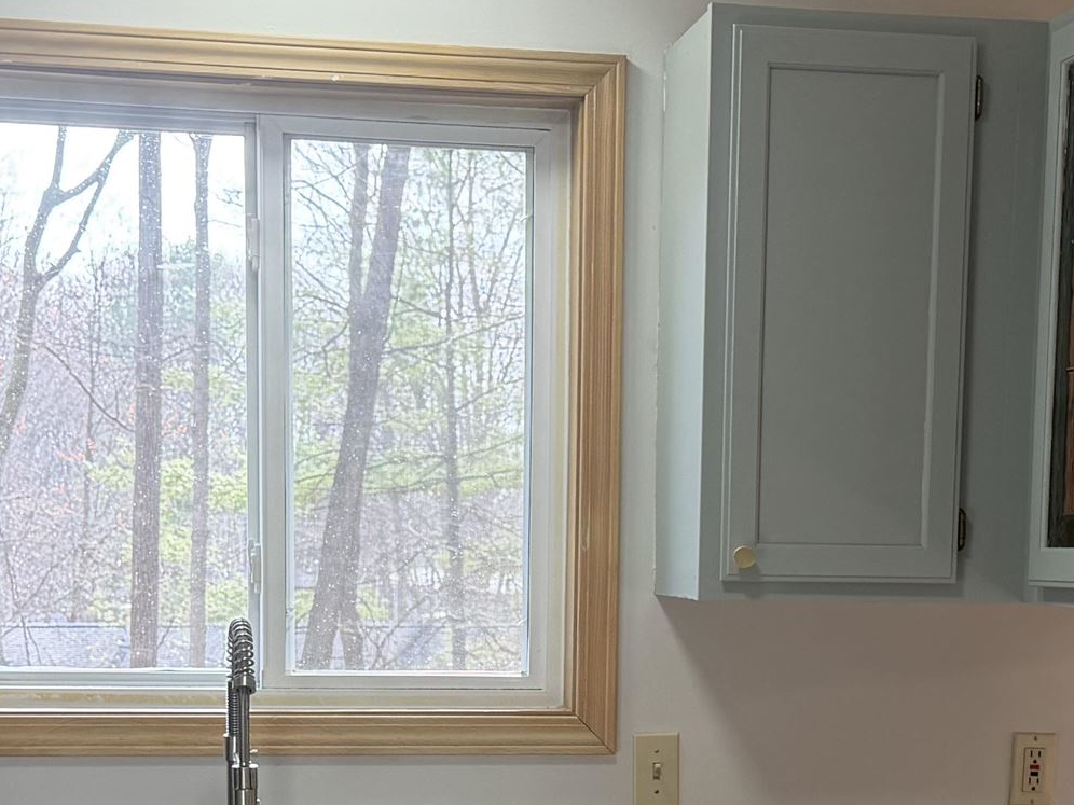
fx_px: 2296
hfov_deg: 26.3
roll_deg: +0.0
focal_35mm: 74
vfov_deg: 19.4
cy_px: 765
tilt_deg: -6.8
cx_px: 631
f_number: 1.78
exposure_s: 1/178
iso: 80
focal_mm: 6.76
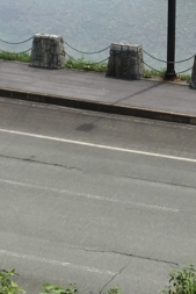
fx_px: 995
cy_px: -10
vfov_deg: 16.4
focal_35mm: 122
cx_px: 170
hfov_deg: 11.2
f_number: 2.2
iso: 25
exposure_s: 1/3205
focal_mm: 4.15
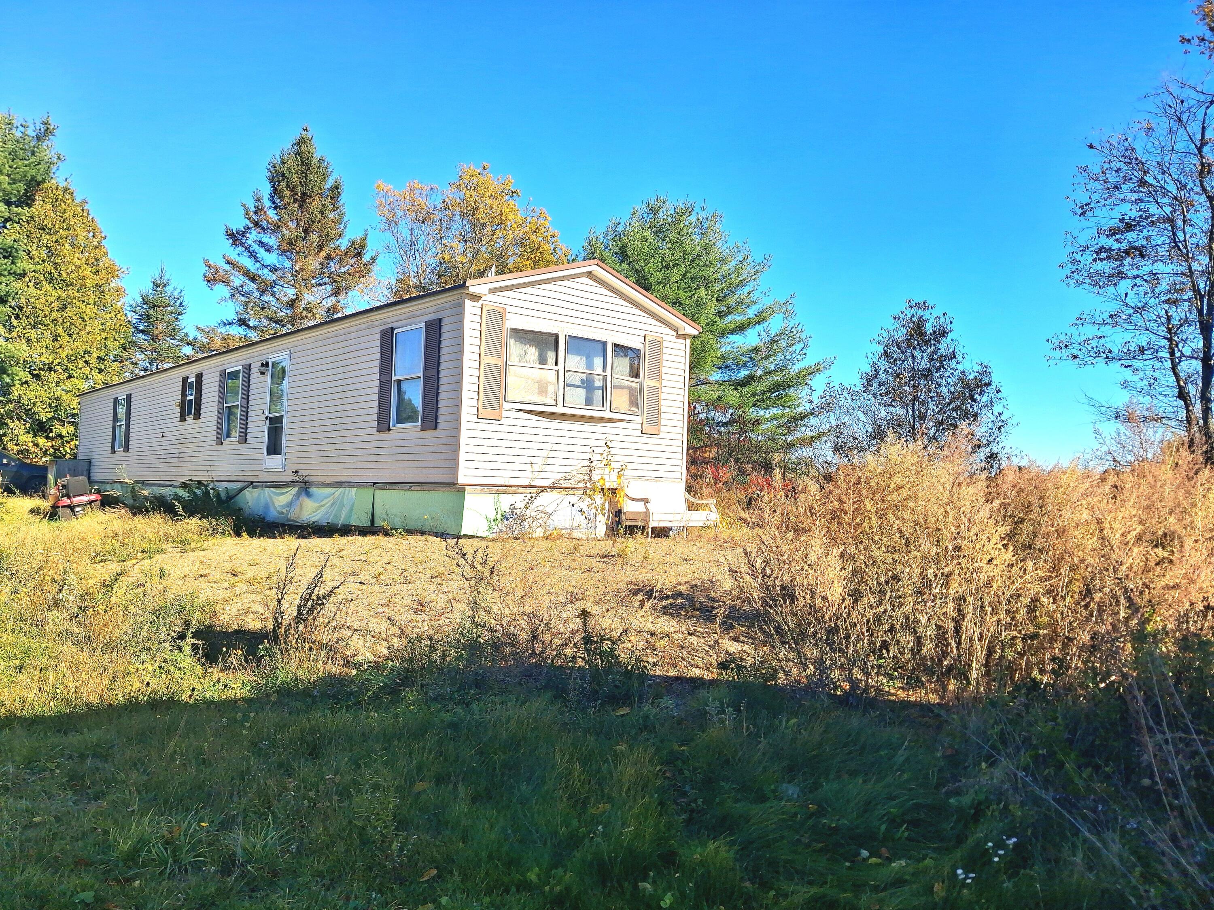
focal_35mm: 27
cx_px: 607
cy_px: 455
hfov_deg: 65.3
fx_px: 947
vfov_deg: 51.4
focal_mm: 4
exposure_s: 1/714
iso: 20
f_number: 1.8
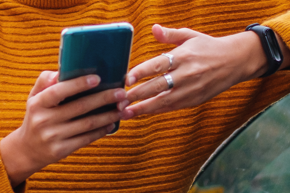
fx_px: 1184
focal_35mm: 147
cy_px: 108
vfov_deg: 9.3
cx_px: -5
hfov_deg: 13.7
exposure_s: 1/500
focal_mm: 23
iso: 400
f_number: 1.4
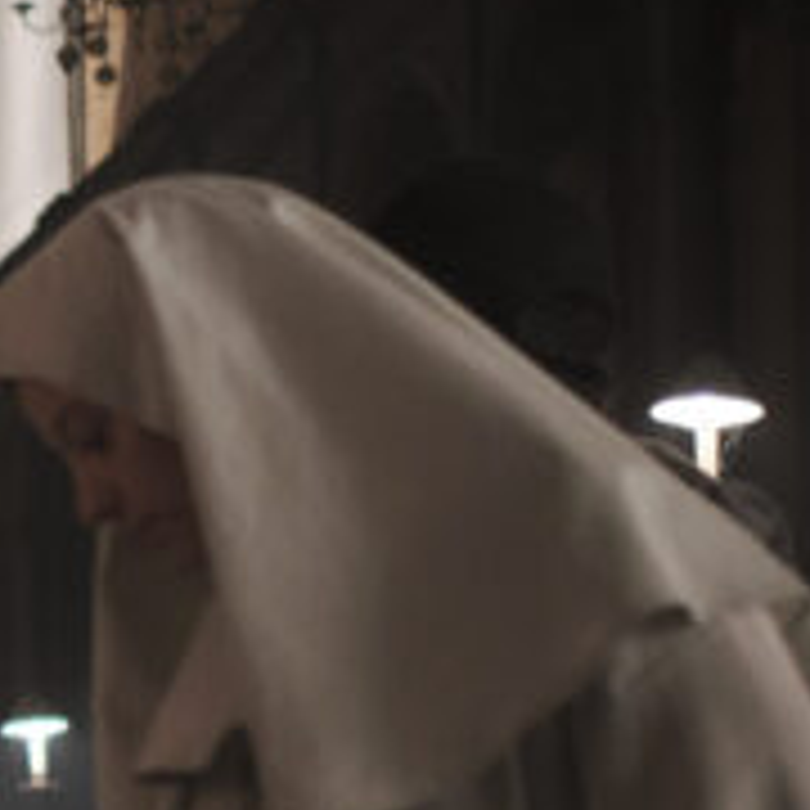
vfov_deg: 11.2
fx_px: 4077
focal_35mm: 154
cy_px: 794
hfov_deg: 10.3
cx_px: -896
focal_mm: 23
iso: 800
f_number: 1.4
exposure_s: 1/125
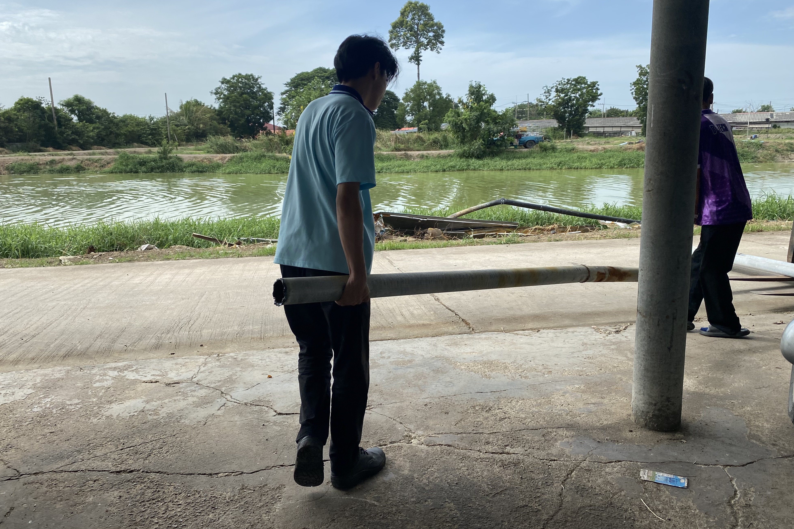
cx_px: 384
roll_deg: +1.5
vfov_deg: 46.4
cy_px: 255
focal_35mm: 28
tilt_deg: -10.3
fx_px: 618
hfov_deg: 65.5
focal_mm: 4.25
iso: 32
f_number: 1.8
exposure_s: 1/2755
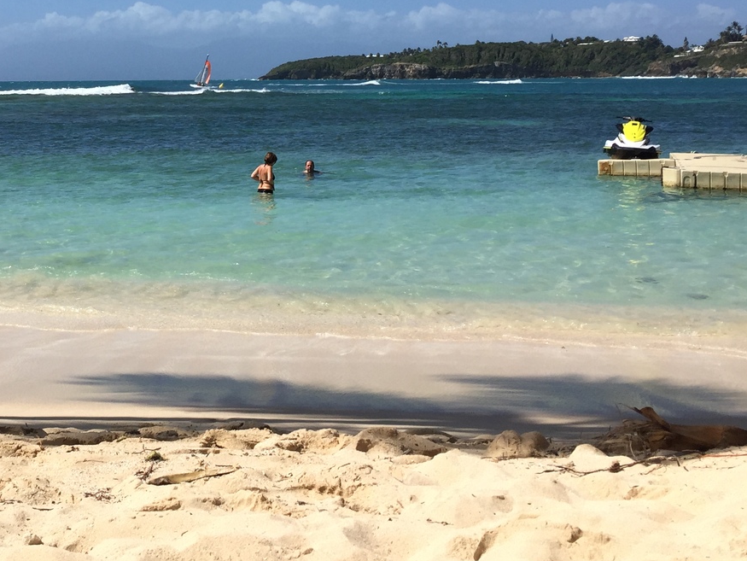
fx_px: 1144
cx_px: 186
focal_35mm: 53
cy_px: 56
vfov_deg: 26.6
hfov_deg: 35.4
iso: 32
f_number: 2.2
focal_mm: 4.15
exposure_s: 1/3597
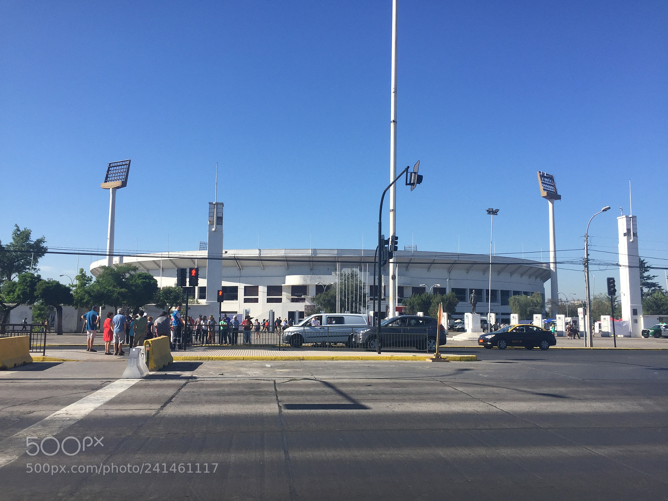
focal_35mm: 29
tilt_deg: +6.2
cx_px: 334
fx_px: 560
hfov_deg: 61.7
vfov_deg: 48.2
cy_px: 250
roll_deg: -1.1
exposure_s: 1/1883
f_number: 2.2
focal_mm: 4.15
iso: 32
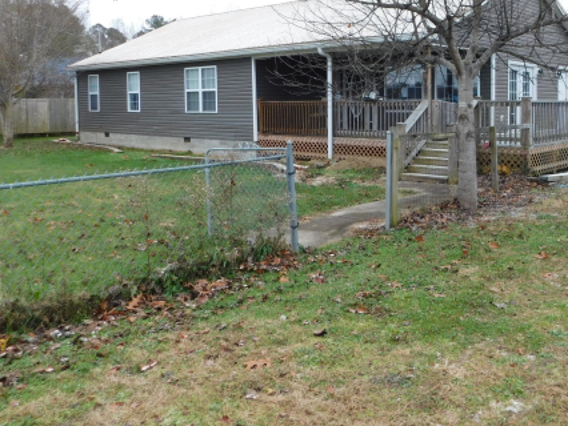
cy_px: 126
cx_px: 413
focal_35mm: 36
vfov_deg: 39.0
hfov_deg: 49.6
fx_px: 591
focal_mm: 4
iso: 125
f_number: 3
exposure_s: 1/250
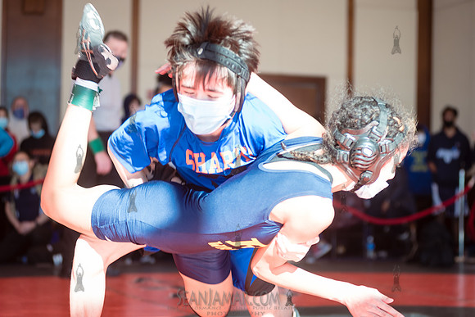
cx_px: 238
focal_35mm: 80
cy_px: 158
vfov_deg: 17.1
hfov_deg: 25.4
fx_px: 1056
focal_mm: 80
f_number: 3.5
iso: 400
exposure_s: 1/400
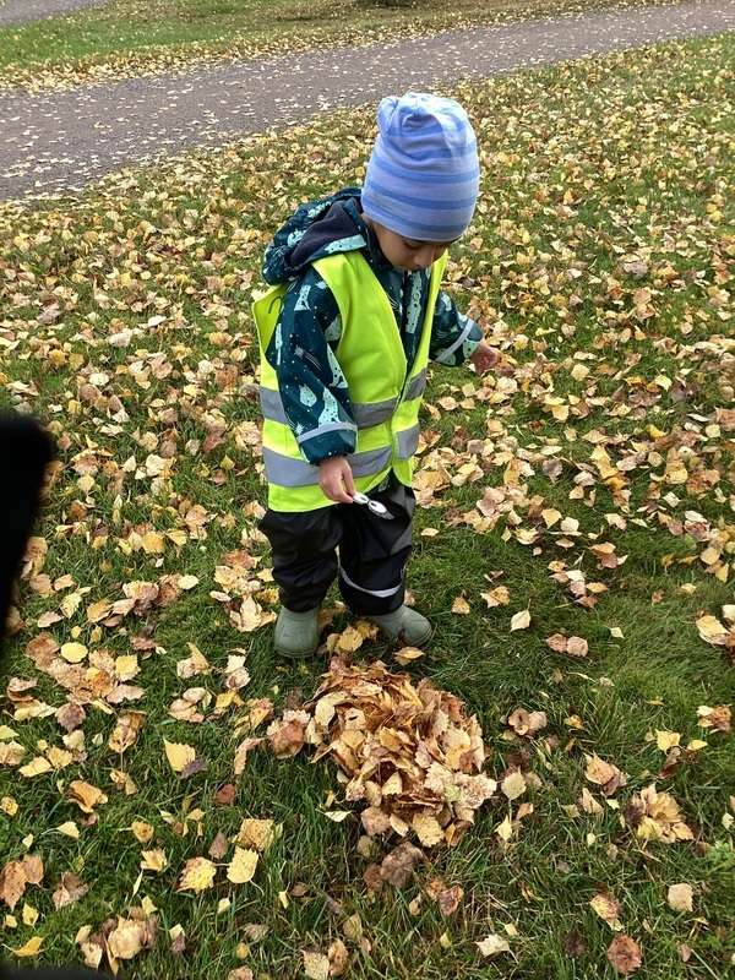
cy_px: 490
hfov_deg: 45.4
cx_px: 368
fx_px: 878
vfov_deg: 58.4
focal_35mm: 31
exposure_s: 1/100
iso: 25
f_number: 2.4
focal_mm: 3.3
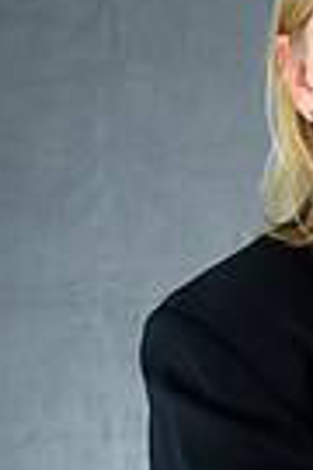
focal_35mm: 190
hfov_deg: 7.1
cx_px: 424
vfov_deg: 10.7
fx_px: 2478
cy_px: 453
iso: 100
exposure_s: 1/200
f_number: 7.1
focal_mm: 57
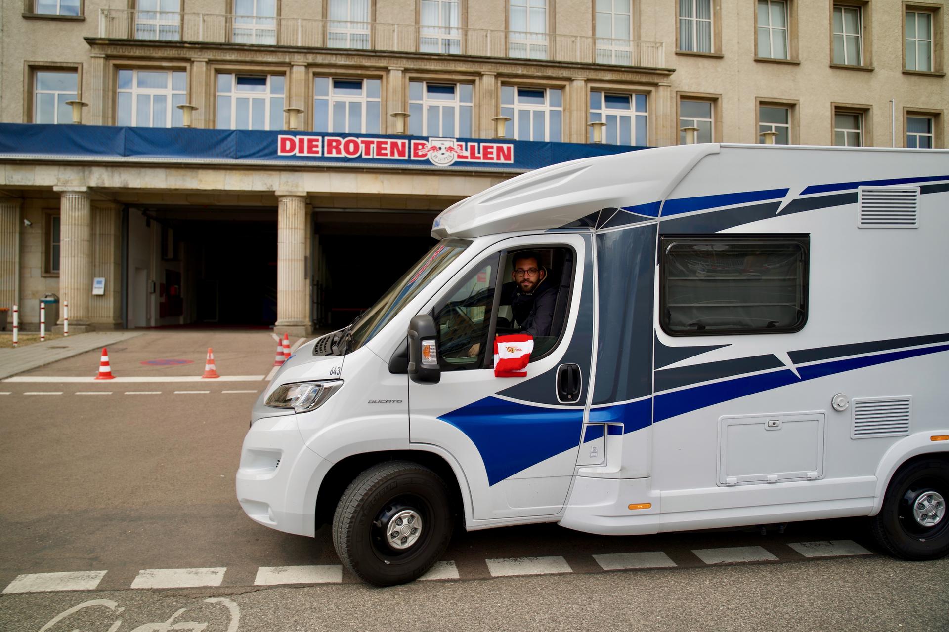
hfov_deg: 65.5
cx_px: 474
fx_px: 738
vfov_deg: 46.4
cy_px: 316
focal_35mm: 28
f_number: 2.8
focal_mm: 28
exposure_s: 1/400
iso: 125
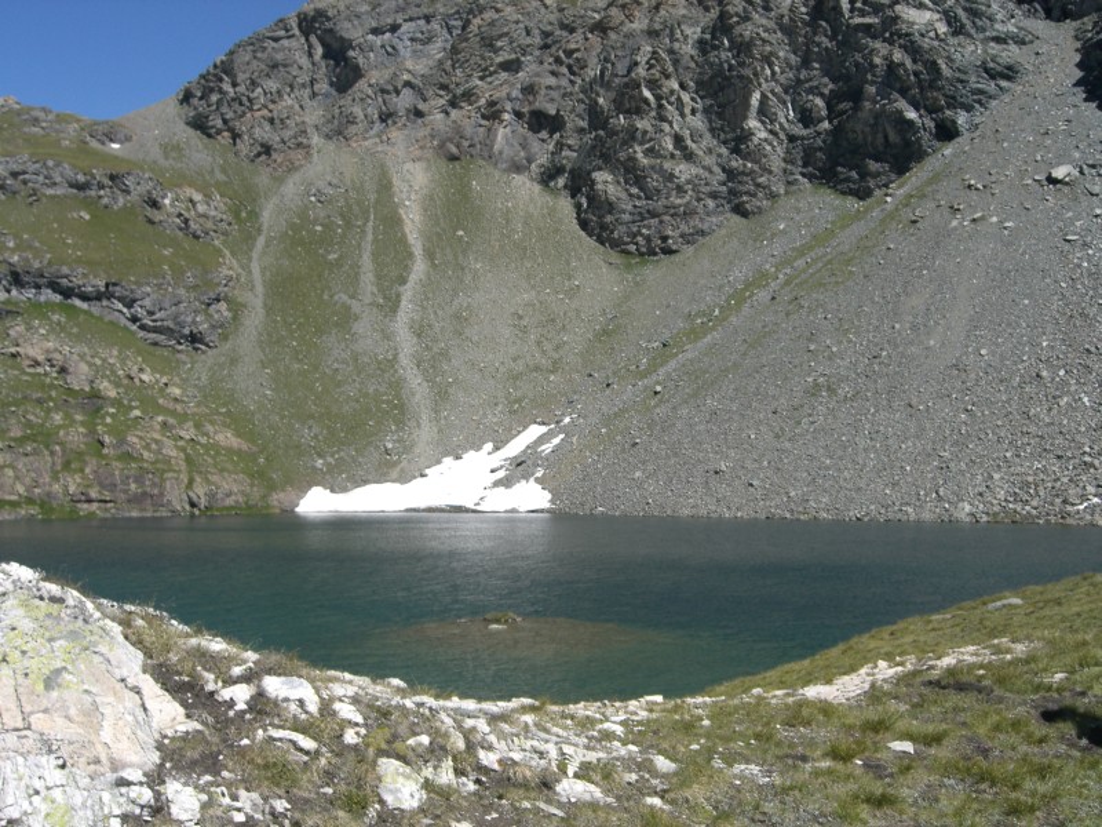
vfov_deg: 37.7
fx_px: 1210
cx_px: 551
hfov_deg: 49.0
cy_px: 414
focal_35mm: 38
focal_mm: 7.9
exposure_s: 1/200
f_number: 8
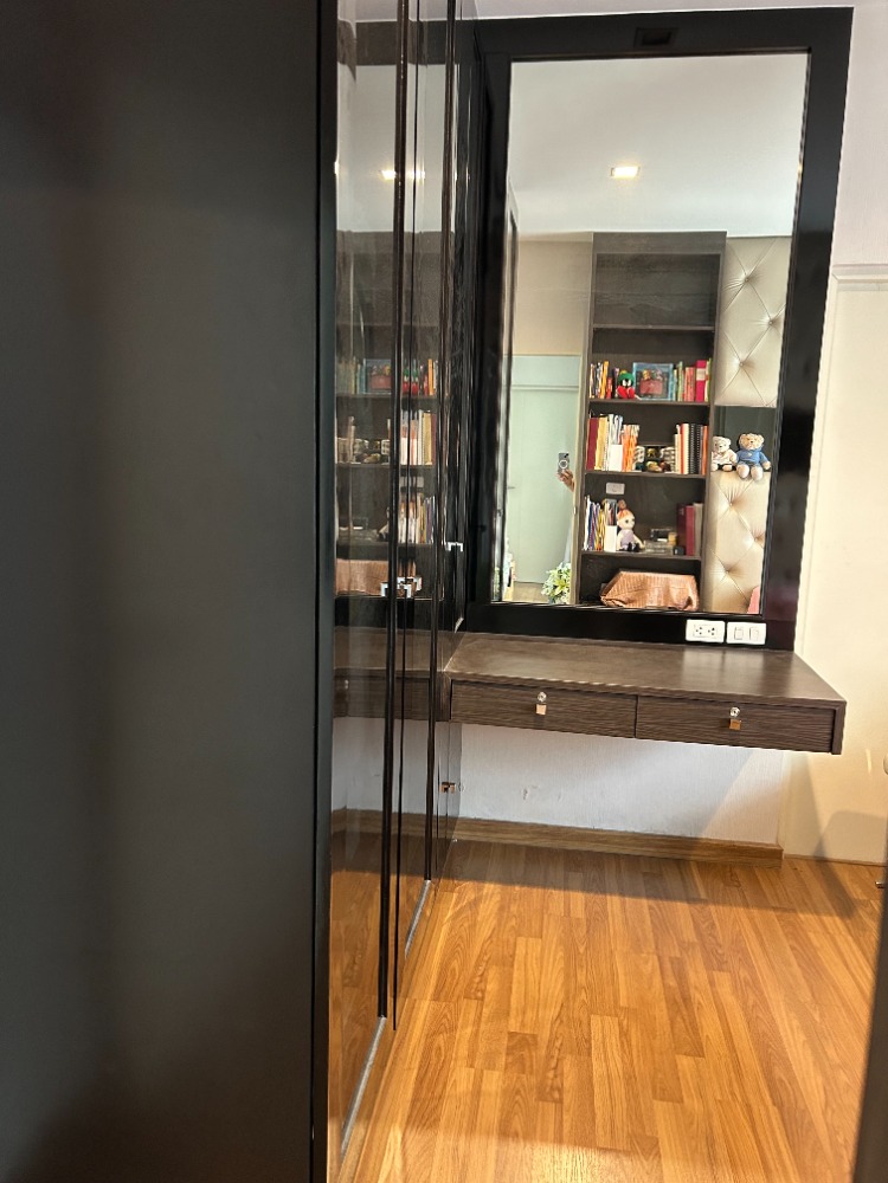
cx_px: 444
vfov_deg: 67.3
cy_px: 592
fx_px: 889
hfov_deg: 53.1
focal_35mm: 26
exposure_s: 1/33
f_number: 1.5
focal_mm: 5.7
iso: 400
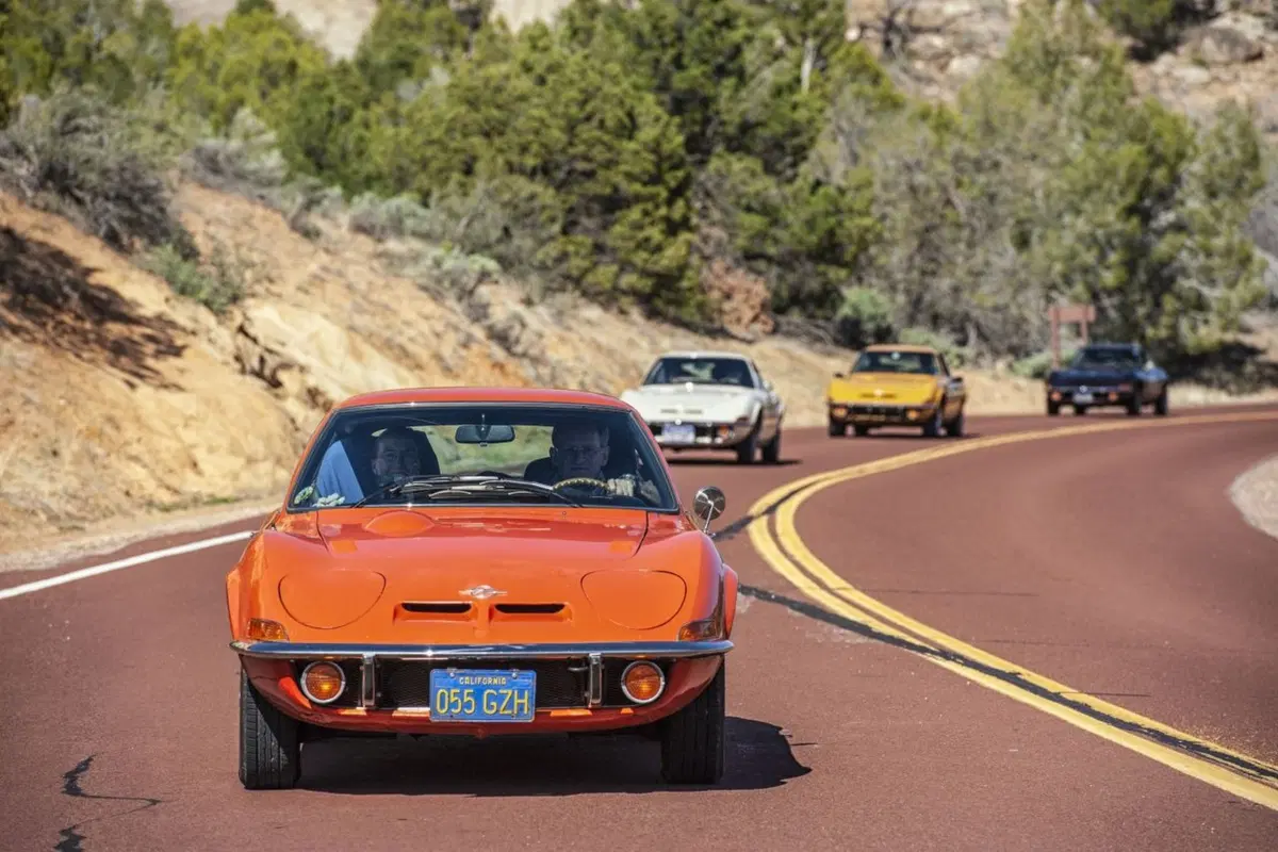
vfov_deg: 6.9
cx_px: 639
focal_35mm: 200
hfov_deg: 10.3
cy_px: 426
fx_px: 7099
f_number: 6.3
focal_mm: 200
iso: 400
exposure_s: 1/2000
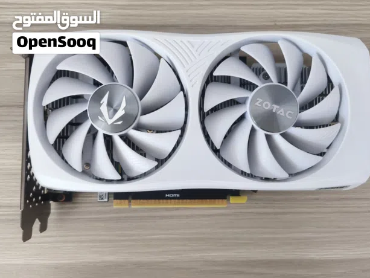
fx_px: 257
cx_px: 191
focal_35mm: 24
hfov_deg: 71.6
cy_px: 141
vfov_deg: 56.8
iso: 640
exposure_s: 1/50
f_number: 1.7
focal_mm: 5.35
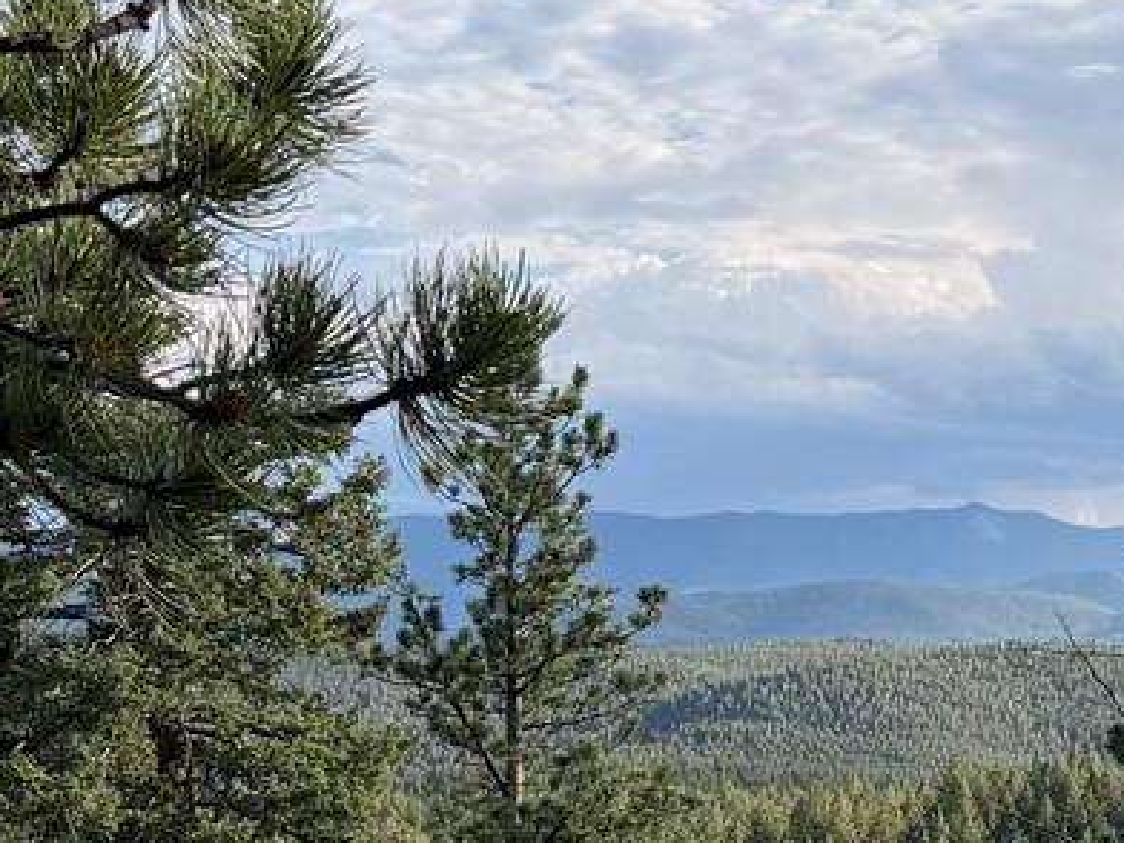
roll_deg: -0.9
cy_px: 1004
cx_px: 938
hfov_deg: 19.8
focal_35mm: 98
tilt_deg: -6.4
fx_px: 3182
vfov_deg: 14.6
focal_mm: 6.76
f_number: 1.78
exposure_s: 1/1949
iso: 80
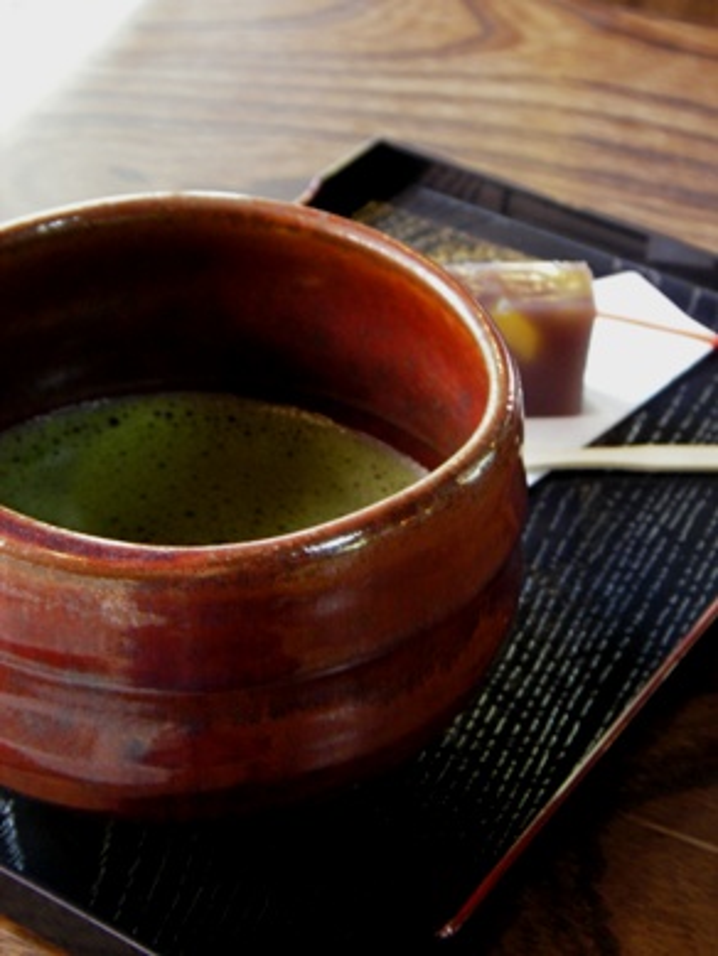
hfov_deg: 20.5
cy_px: 478
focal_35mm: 72
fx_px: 1990
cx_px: 359
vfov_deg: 27.0
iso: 100
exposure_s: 1/4
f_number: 3.8
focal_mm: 12
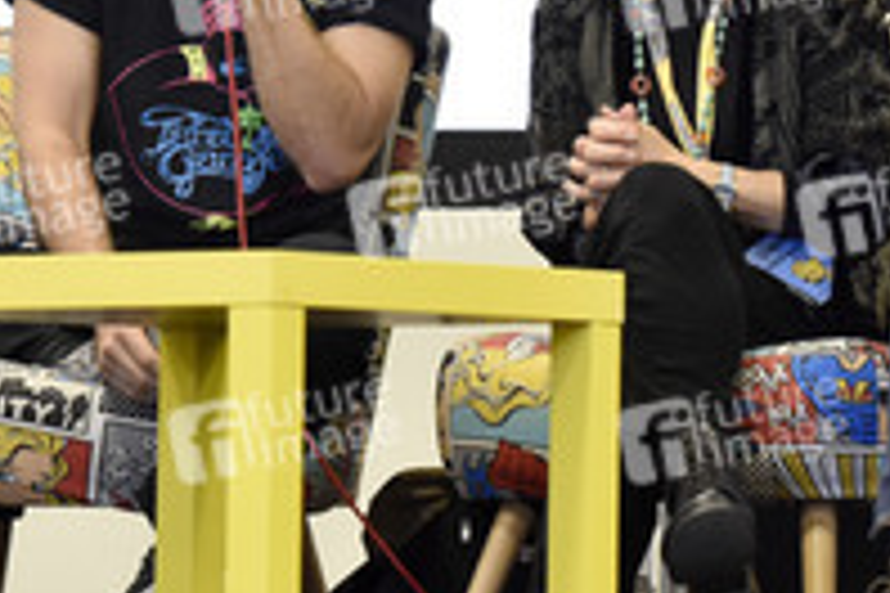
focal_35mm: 273
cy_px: 94
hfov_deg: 7.5
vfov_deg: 5.0
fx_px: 6749
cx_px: 793
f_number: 3.5
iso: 4500
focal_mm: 120
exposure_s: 1/125
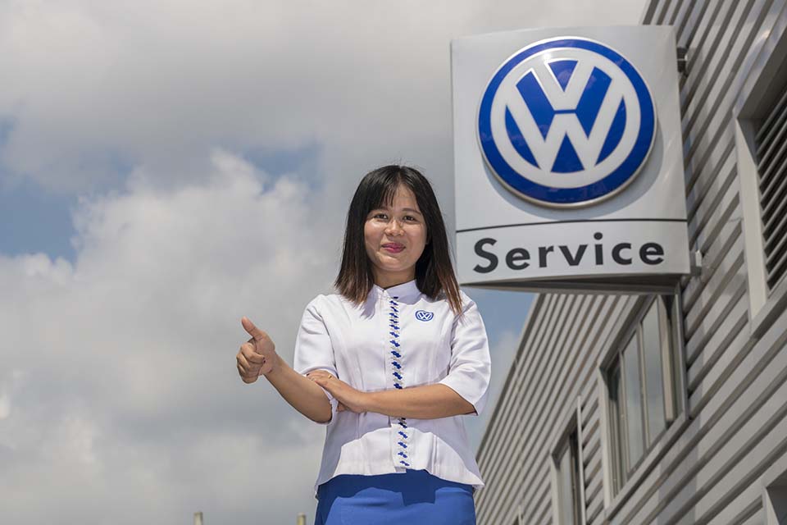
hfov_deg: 22.6
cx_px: 394
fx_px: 1967
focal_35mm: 90
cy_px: 262
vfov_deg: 15.2
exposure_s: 1/200
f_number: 10
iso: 100
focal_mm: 90
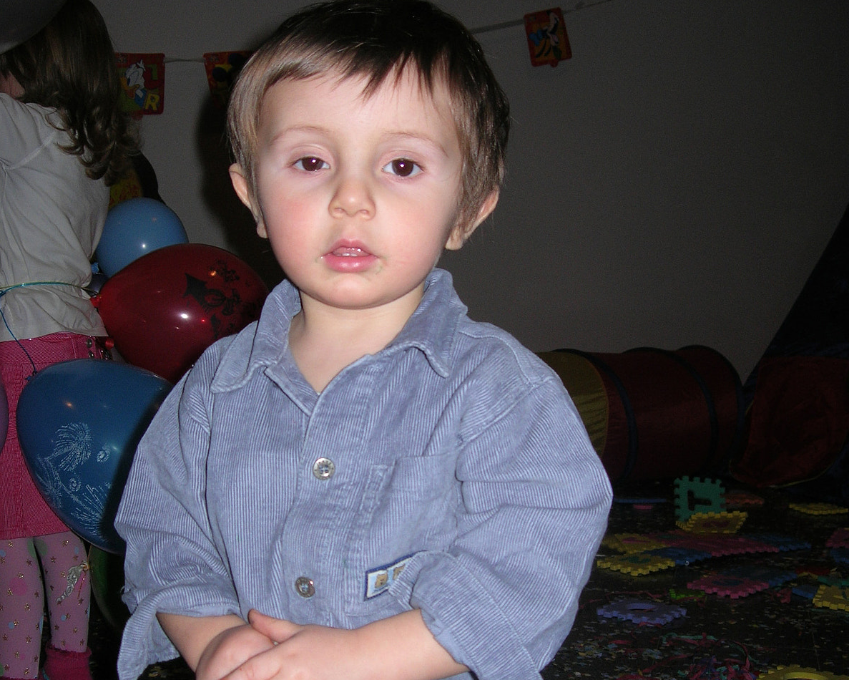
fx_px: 1257
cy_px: 442
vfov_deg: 30.1
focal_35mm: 50
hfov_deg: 37.3
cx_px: 426
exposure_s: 1/60.1
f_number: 2.8
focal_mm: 7.8
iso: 64
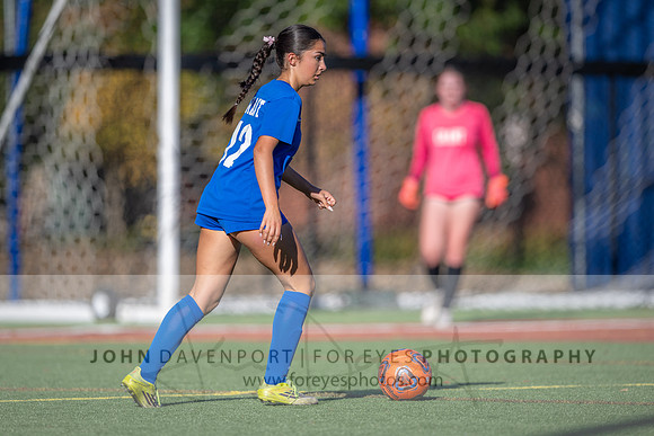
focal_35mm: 460
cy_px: 219
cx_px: 298
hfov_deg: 4.5
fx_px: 8364
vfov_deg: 3.0
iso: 64
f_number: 3.2
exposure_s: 1/1000
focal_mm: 400
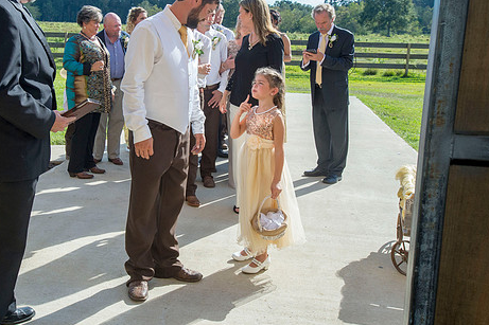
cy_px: 125
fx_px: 597
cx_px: 190
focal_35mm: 44
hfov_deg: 44.2
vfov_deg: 30.4
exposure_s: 1/1250
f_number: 11
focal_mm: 35
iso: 1600
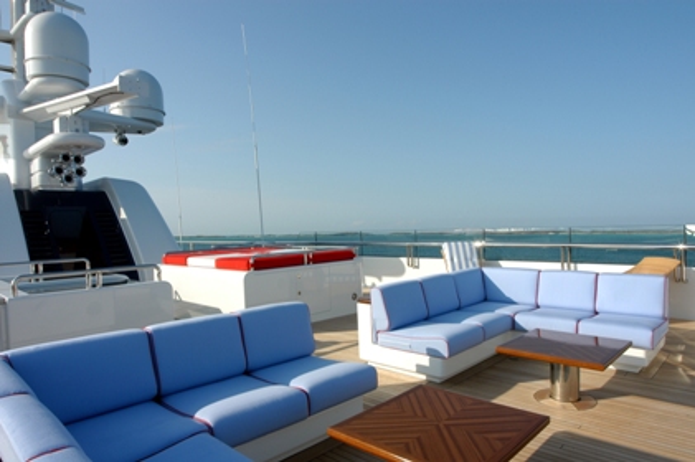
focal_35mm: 36
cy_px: 231
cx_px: 348
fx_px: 694
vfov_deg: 36.8
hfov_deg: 53.2
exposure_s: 1/80
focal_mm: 24
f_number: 22
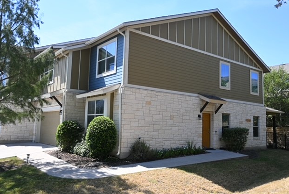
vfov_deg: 40.6
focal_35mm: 33
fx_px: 261
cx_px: 149
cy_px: 99
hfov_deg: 57.9
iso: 110
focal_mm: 21
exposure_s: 1/250
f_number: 5.6
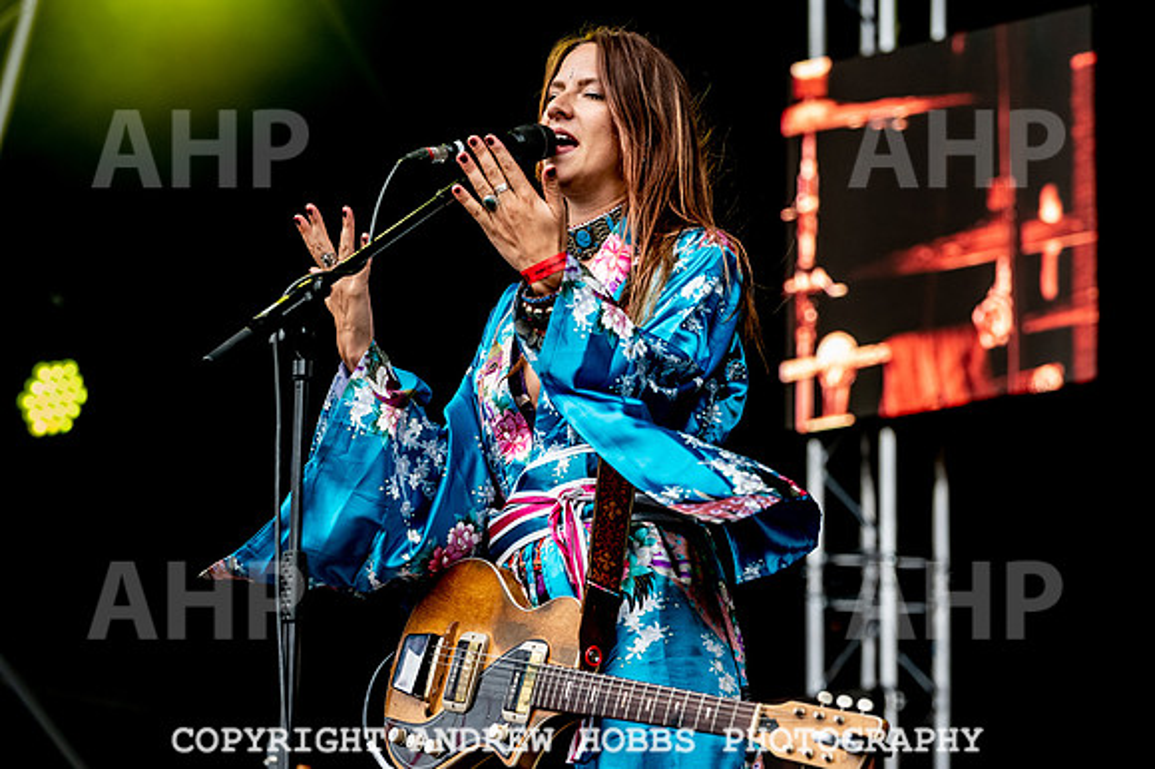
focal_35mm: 149
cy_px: 328
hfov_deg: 13.8
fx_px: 4782
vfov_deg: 9.2
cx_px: 608
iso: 900
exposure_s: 1/500
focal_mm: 125
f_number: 4
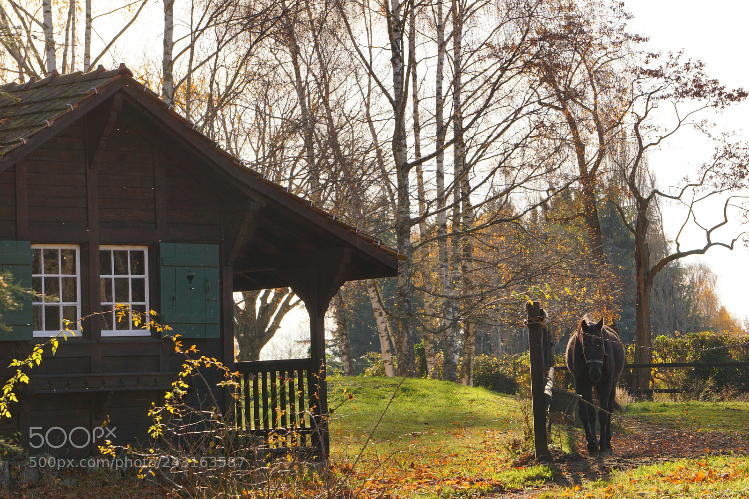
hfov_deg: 12.5
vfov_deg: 8.3
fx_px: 3432
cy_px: 250
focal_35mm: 165
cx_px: 374
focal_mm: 110
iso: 250
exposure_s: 1/200
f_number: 11
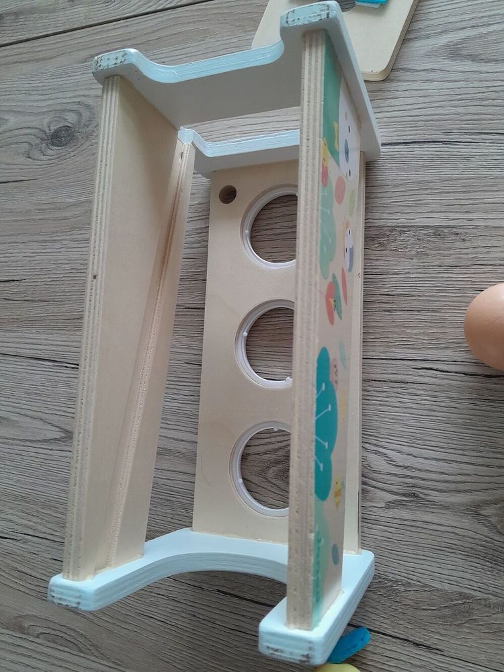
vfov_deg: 67.3
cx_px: 252
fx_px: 505
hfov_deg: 53.1
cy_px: 336
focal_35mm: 26
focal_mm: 3.98
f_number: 1.8
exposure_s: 1/50
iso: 320
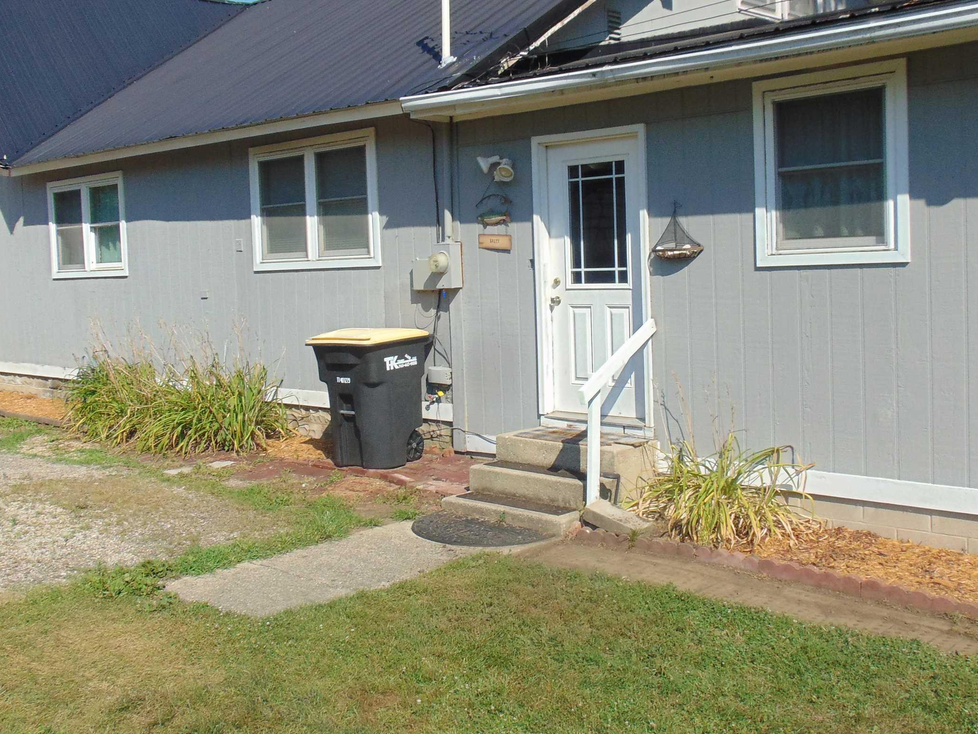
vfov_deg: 38.6
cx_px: 500
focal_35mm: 37
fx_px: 1045
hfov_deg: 50.1
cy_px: 324
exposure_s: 1/250
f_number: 7.7
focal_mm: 4.5
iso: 80
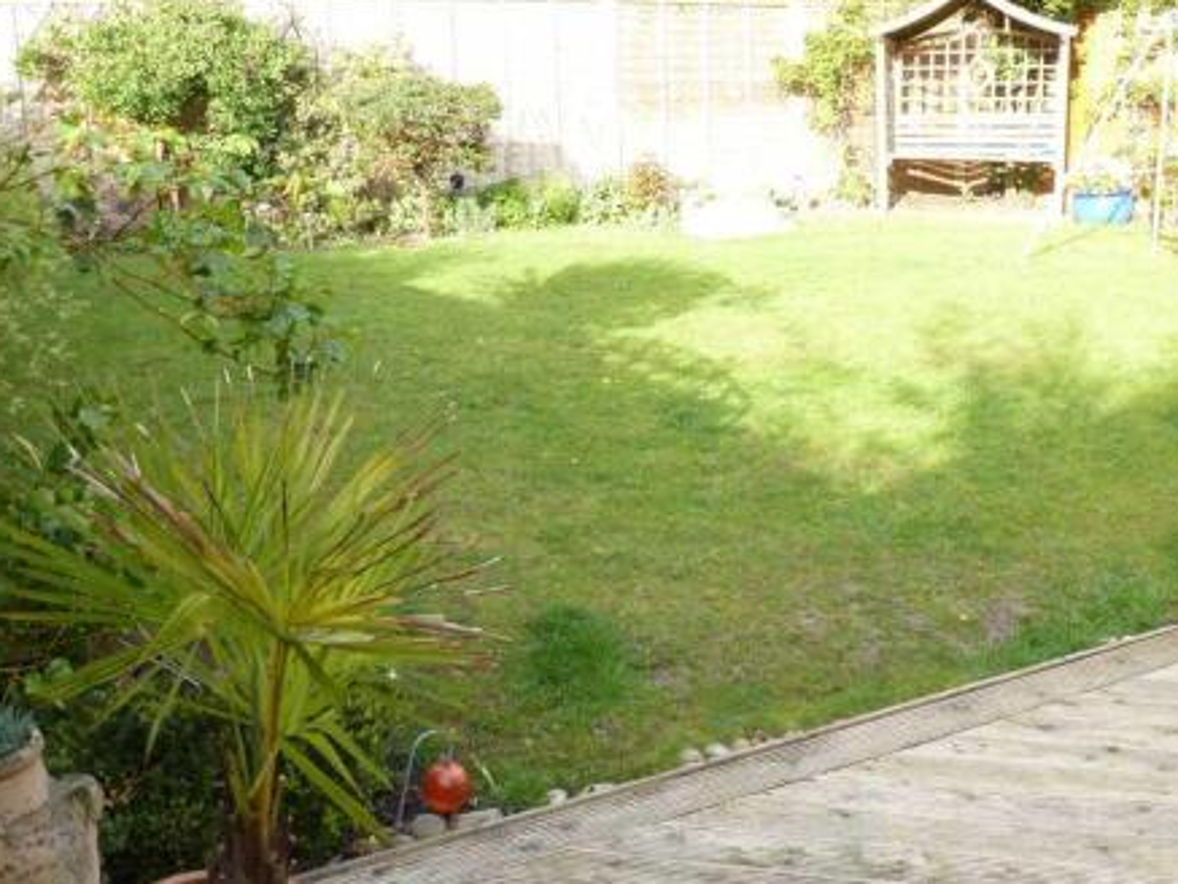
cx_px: 686
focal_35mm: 40
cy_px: 411
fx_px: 1362
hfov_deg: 46.6
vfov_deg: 36.0
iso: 100
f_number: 3.5
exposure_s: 1/80
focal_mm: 5.4
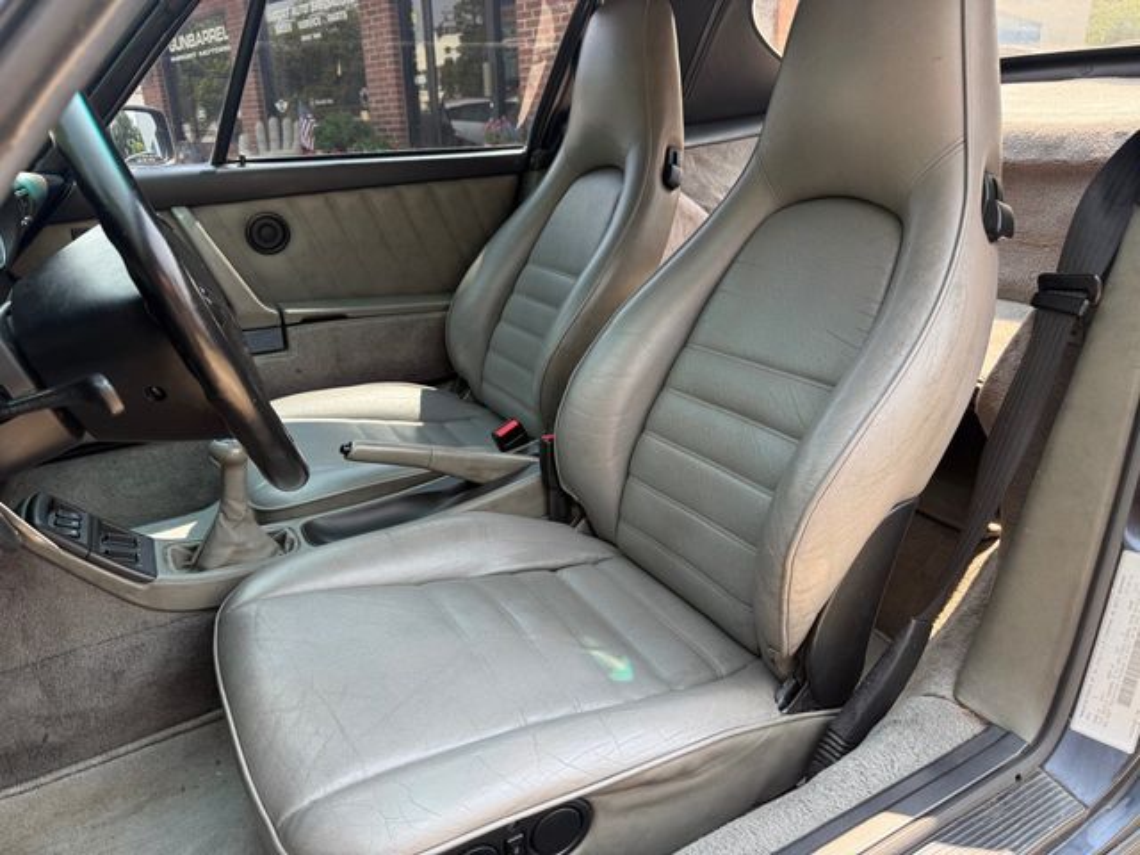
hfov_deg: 71.6
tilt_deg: -19.8
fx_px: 790
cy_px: 428
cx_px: 570
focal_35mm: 24
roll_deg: +1.8
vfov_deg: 56.8
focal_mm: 6.76
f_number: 1.78
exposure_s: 1/467
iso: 80
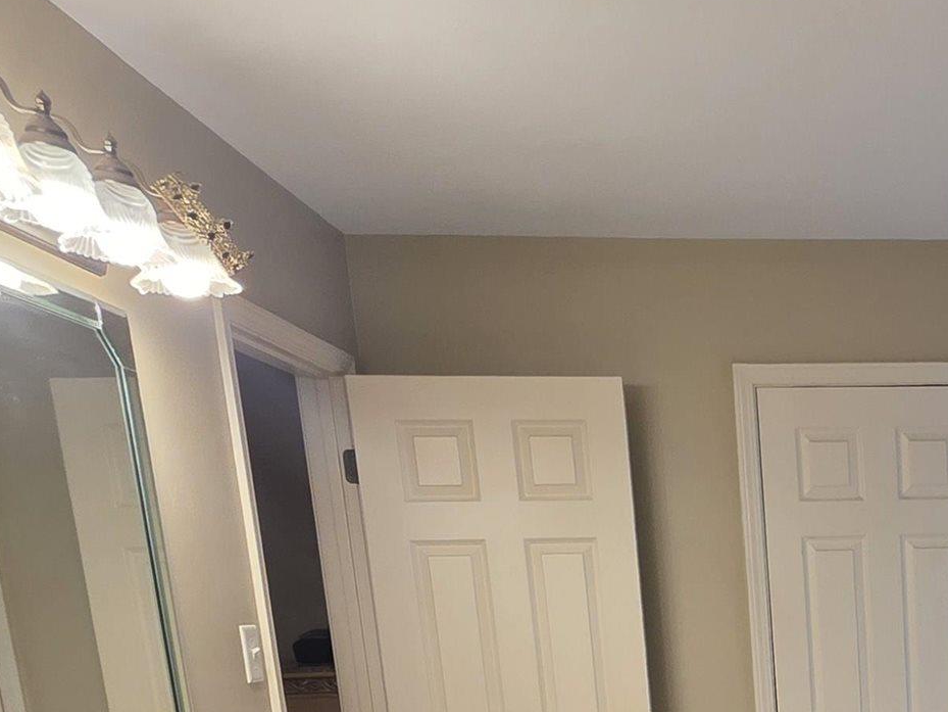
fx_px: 1178
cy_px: 900
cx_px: 974
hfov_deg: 38.3
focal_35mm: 43
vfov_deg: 28.3
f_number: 1.9
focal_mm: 2.2
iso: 160
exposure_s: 1/120
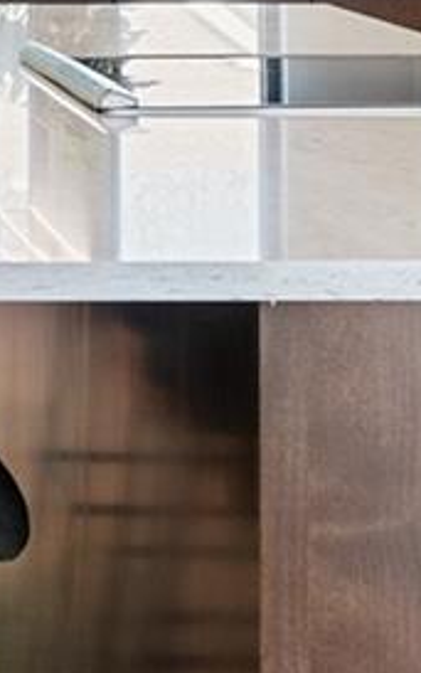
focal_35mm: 185
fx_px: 3391
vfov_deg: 11.0
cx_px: -342
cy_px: -249
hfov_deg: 6.9
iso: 640
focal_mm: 31
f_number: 8
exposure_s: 1/4
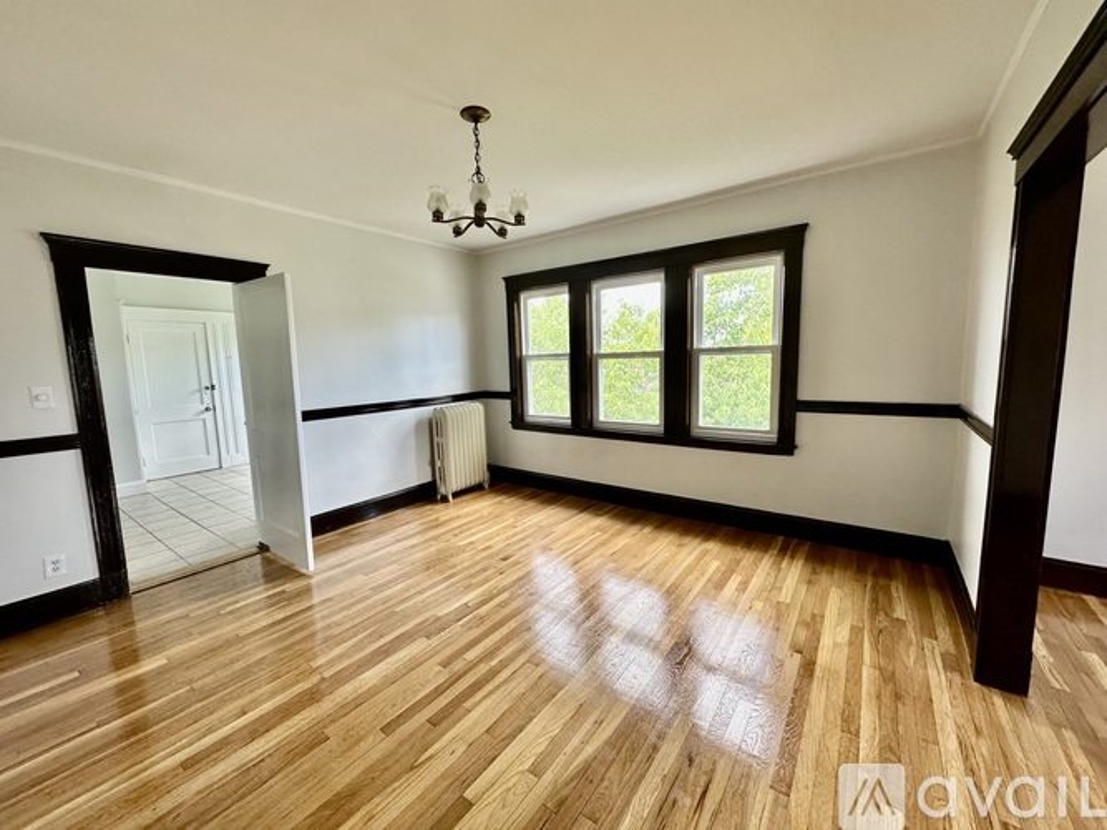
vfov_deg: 85.7
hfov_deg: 102.1
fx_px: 448
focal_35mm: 14
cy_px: 415
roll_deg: +0.1
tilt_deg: -5.3
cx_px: 554
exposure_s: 1/99
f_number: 2.2
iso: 80
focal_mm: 2.22
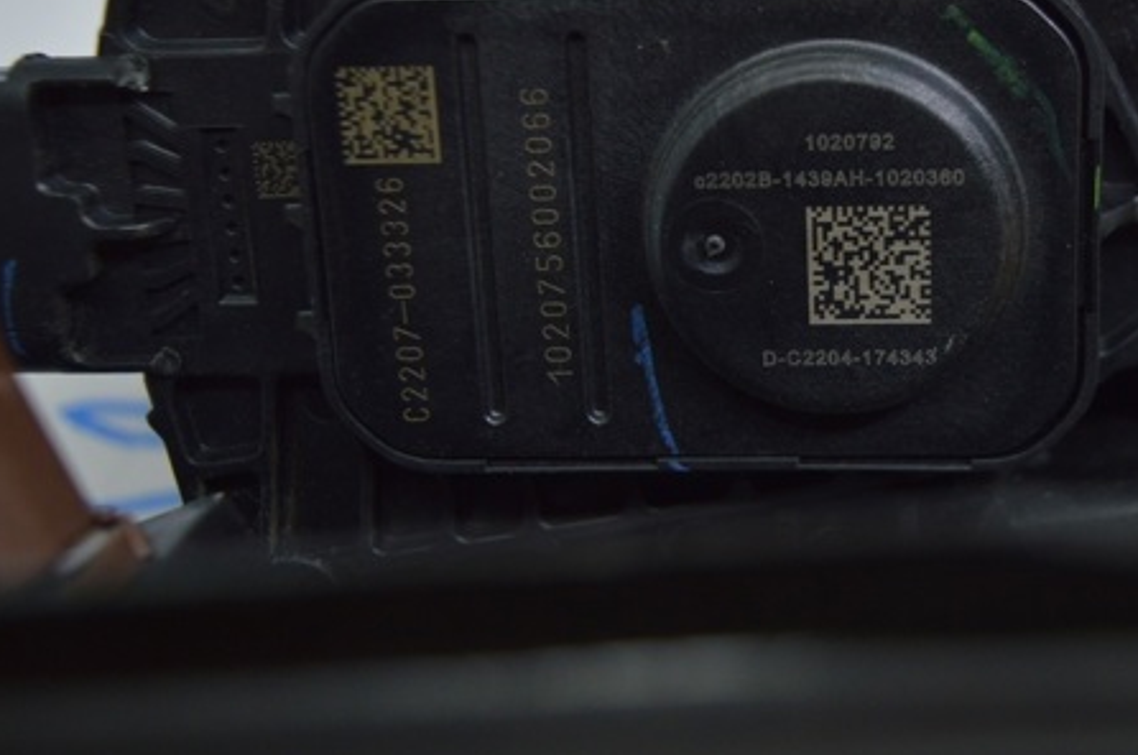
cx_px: 801
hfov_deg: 35.2
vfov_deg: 24.0
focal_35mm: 56
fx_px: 1768
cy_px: 231
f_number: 4
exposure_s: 1/60
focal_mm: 26
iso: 400
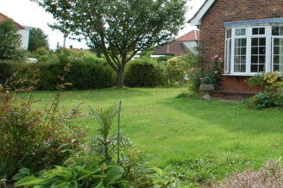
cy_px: 36
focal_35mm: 42
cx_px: 249
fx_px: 330
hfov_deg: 42.9
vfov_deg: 31.0
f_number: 8
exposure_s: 1/250
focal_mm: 14
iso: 200
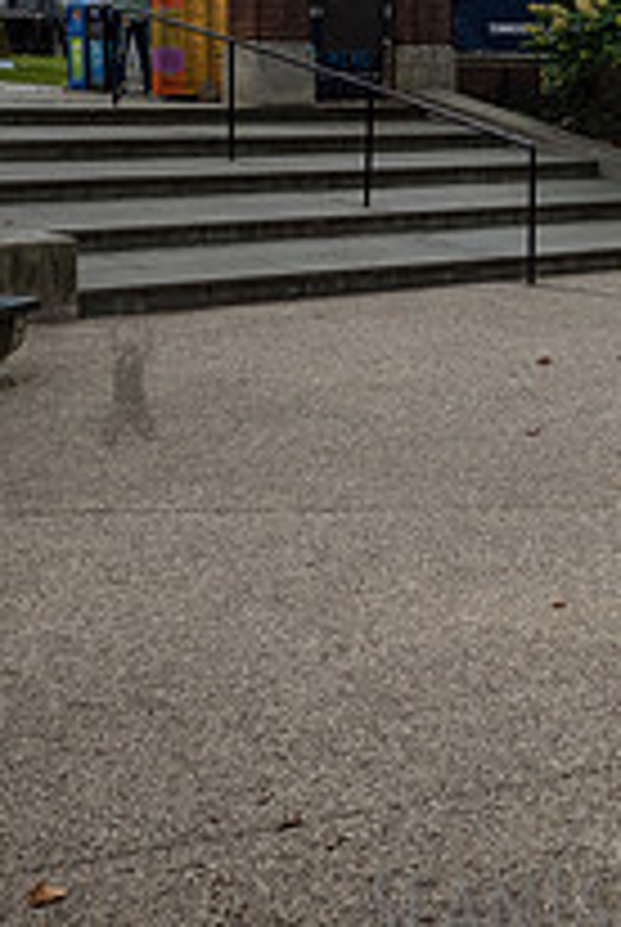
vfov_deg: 25.4
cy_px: 146
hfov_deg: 16.9
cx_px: 706
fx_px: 2011
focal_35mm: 78
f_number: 4.5
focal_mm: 26
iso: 1000
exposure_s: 1/640
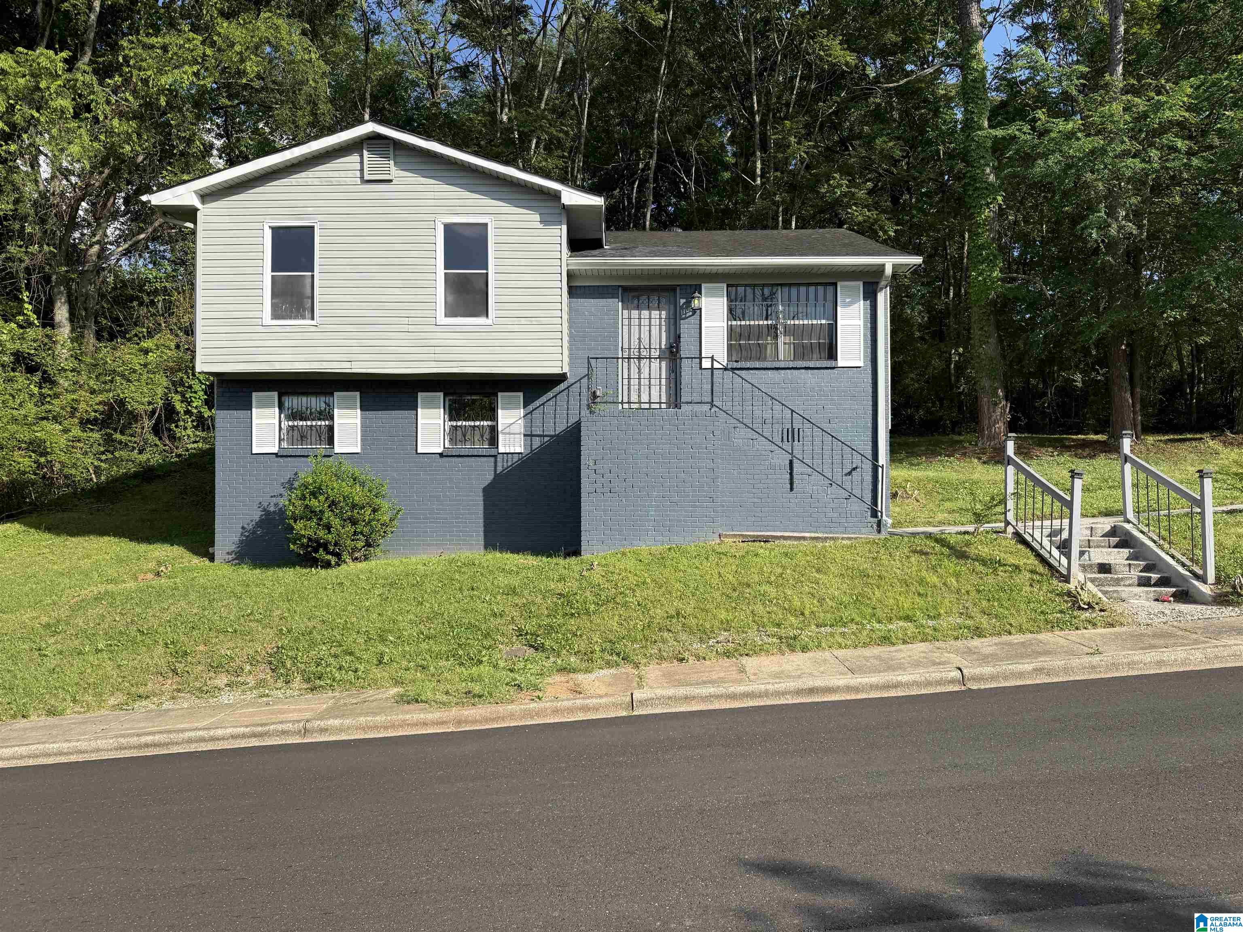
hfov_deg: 71.6
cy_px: 466
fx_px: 862
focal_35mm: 24
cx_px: 622
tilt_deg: +2.7
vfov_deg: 56.8
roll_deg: +0.0
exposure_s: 1/2801
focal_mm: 6.76
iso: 80
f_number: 1.78
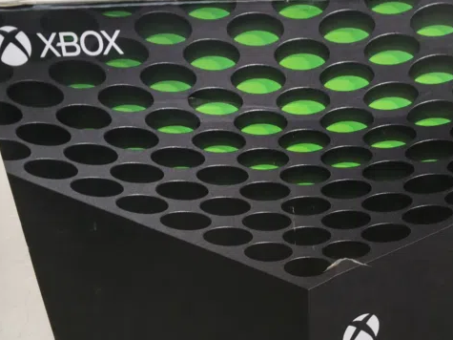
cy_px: 195
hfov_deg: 57.2
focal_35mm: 31
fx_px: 406
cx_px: 299
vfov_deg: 45.3
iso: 2587
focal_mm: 4.09
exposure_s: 1/20
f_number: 1.6
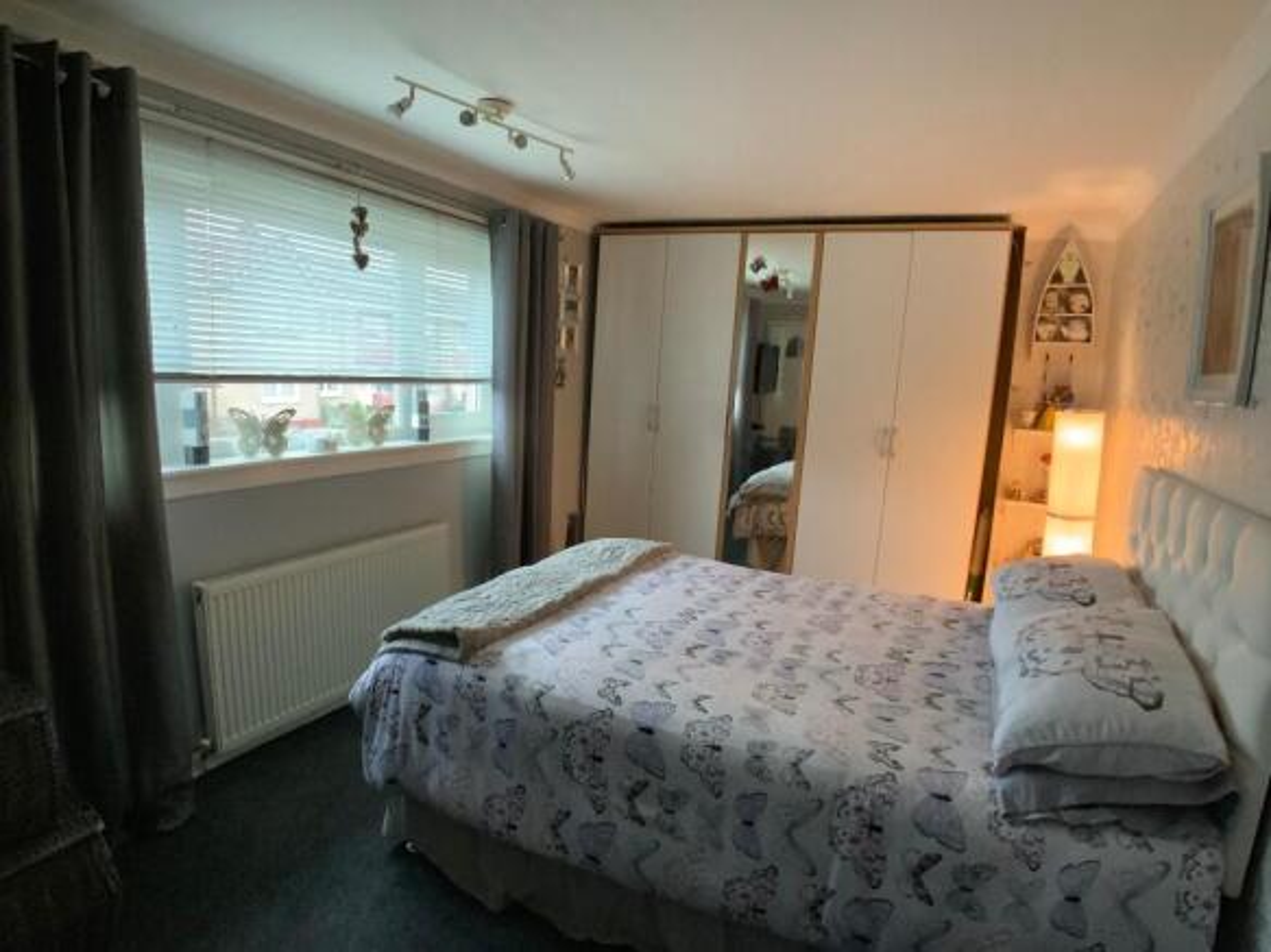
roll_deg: -1.7
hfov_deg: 61.7
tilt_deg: -8.2
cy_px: 476
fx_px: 1065
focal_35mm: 29
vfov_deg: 48.2
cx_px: 636
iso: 250
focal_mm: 3
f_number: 1.8
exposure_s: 1/60
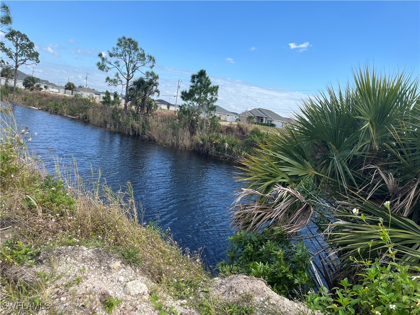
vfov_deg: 53.1
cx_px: 210
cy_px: 158
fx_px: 315
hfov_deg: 67.3
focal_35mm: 26
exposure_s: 1/2358
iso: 50
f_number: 1.6
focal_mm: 5.1
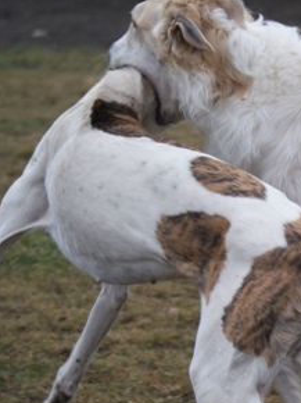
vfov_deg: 9.2
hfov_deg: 6.9
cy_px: 309
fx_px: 2496
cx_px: 198
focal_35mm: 215
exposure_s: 1/320
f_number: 4
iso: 250
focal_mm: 90
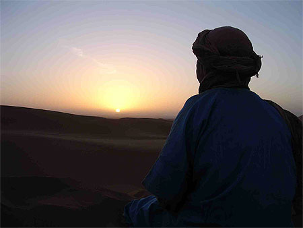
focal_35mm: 38
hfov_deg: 49.0
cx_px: 152
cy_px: 114
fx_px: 333
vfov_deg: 37.8
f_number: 2.8
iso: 100
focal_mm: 5.8
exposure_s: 1/336
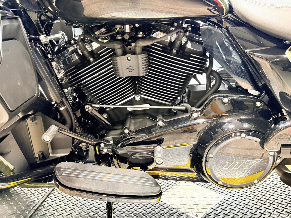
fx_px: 219
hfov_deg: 67.3
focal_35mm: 26
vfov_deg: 53.1
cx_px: 146
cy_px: 109
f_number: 1.6
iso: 500
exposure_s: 1/60
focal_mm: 5.96
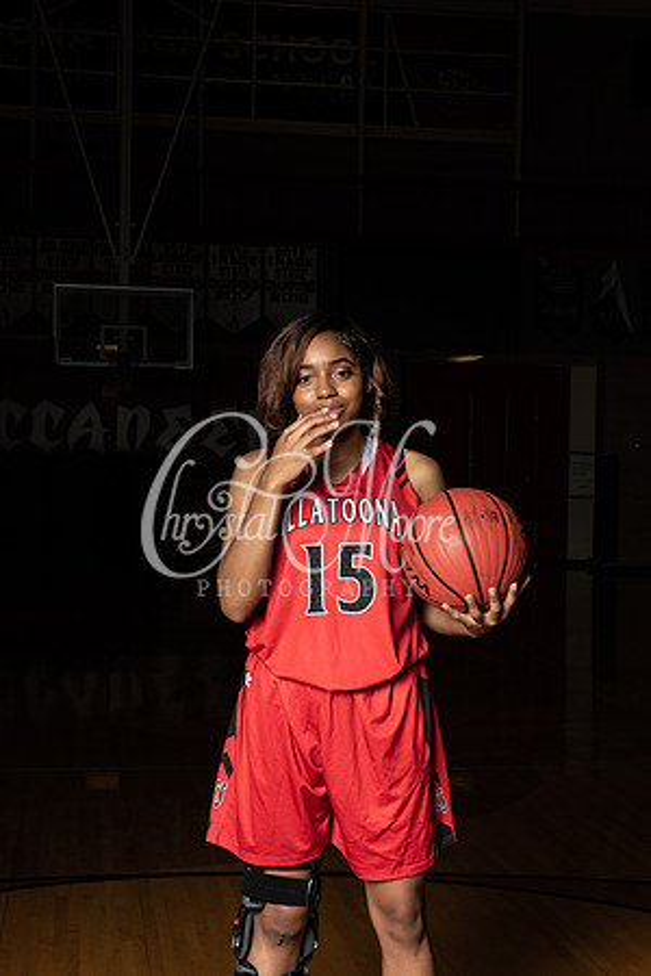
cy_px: 488
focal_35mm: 62
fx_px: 1682
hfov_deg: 21.9
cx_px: 326
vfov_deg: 32.4
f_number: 14
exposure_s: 1/200
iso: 320
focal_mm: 62
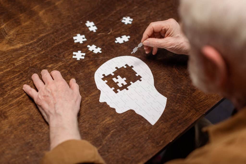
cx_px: 123
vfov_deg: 27.0
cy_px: 82
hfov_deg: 39.6
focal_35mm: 50
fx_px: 342
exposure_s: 1/200
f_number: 2.8
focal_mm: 50
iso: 100
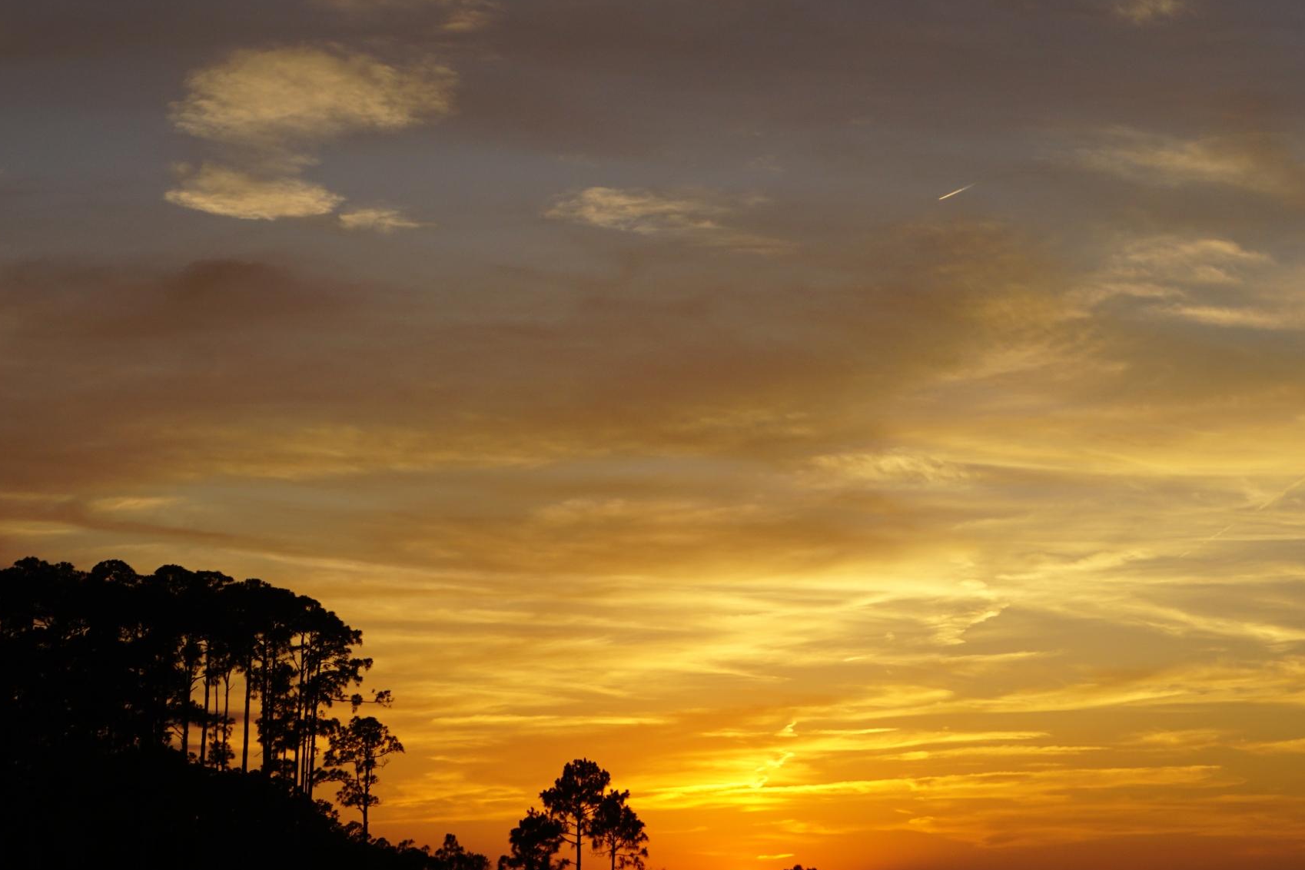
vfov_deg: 21.9
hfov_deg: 32.3
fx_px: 2247
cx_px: 796
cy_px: 491
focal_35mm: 62
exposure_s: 1/125
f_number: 9
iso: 100
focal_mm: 26
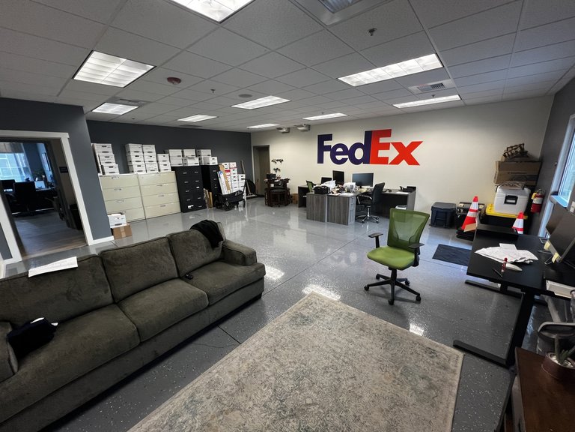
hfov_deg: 106.2
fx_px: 216
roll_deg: +1.7
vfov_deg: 89.9
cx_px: 288
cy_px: 216
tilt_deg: -15.5
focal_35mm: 13
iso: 160
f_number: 1.8
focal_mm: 1.57
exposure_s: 1/54
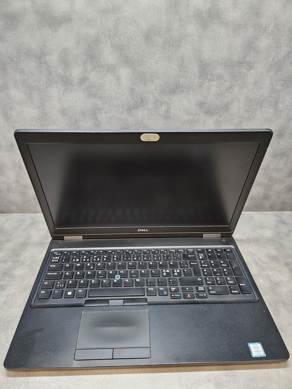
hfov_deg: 58.9
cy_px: 194
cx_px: 146
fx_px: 259
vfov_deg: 73.9
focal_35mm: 23
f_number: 1.8
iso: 400
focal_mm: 5.4
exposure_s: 1/100
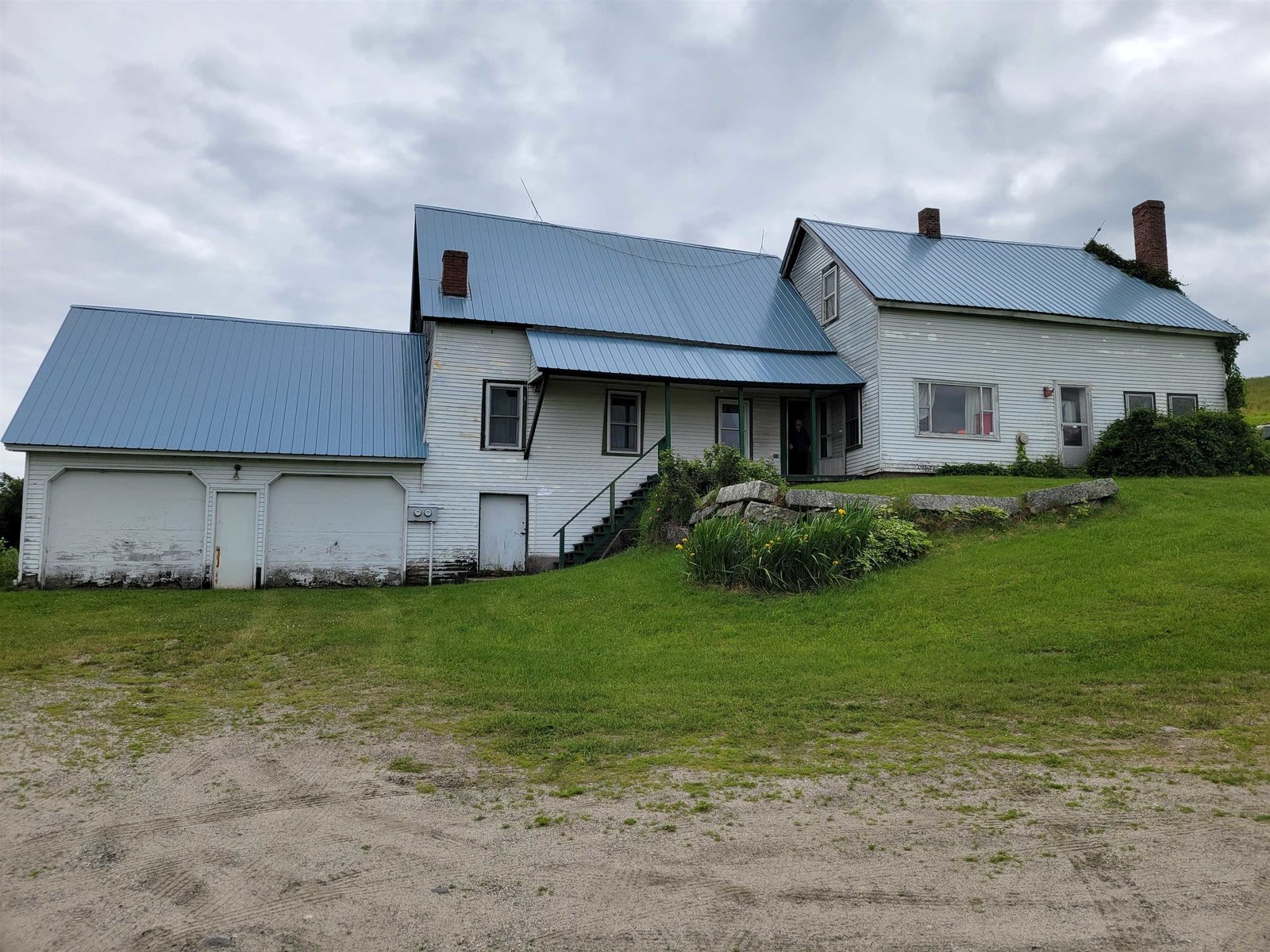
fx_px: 954
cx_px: 635
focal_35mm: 26
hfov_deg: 67.3
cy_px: 476
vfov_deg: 53.1
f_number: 1.8
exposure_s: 1/430
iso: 40
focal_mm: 5.4
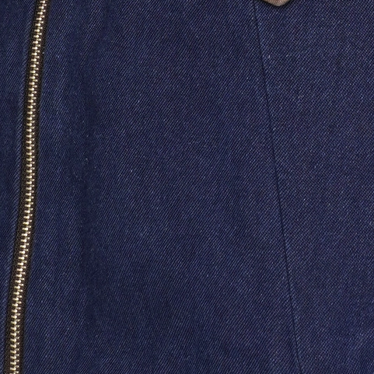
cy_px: -172
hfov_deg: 7.1
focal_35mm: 244
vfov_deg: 7.1
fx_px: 2983
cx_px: 398
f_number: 5.6
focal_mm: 32
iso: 200
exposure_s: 1/15
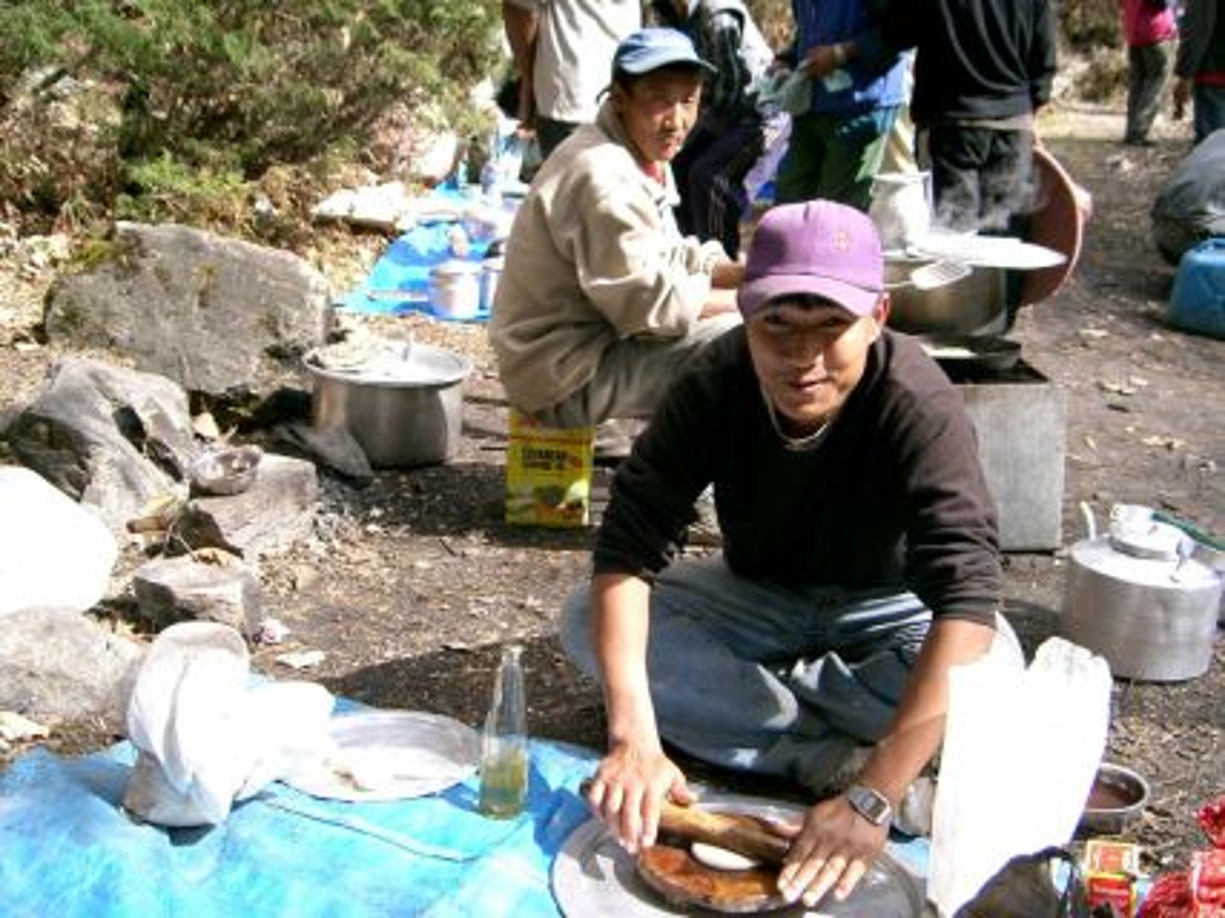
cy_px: 459
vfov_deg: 36.8
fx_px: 1380
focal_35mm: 39
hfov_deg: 47.9
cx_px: 612
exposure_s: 1/500
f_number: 2.8
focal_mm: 8
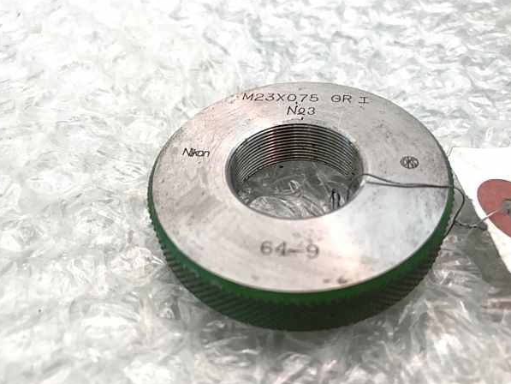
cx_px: 263
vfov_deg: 46.8
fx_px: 443
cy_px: 189
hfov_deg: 59.9
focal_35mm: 30
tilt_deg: -51.4
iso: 40
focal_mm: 3.99
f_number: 1.8
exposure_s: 1/30
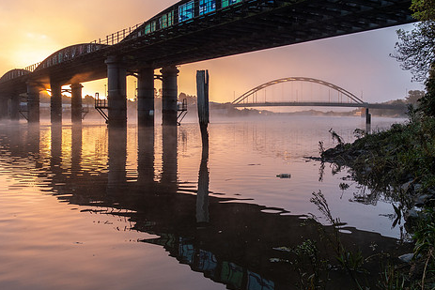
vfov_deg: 35.0
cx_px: 243
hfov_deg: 50.6
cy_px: 122
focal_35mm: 38
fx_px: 459
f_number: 2.8
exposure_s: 1/80
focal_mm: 8.8
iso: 125
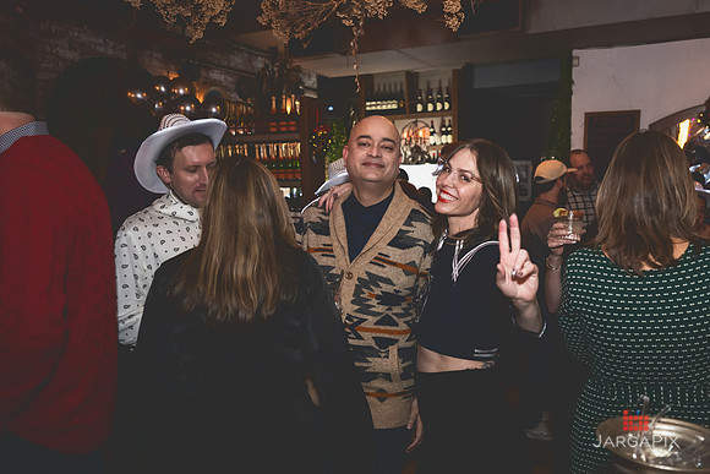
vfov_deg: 44.7
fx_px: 576
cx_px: 429
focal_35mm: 29
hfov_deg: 62.6
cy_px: 252
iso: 3200
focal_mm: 24
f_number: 3.2
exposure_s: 1/100
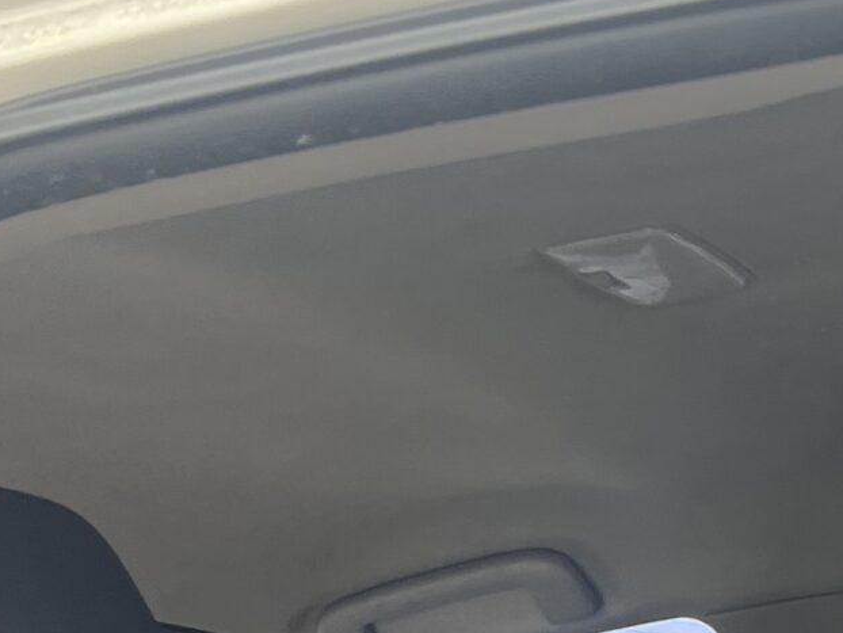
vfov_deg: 11.7
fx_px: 2607
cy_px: 1435
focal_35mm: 107
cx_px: 1071
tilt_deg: -10.9
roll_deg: +7.6
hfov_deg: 17.3
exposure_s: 1/121
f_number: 1.5
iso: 125
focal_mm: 5.7
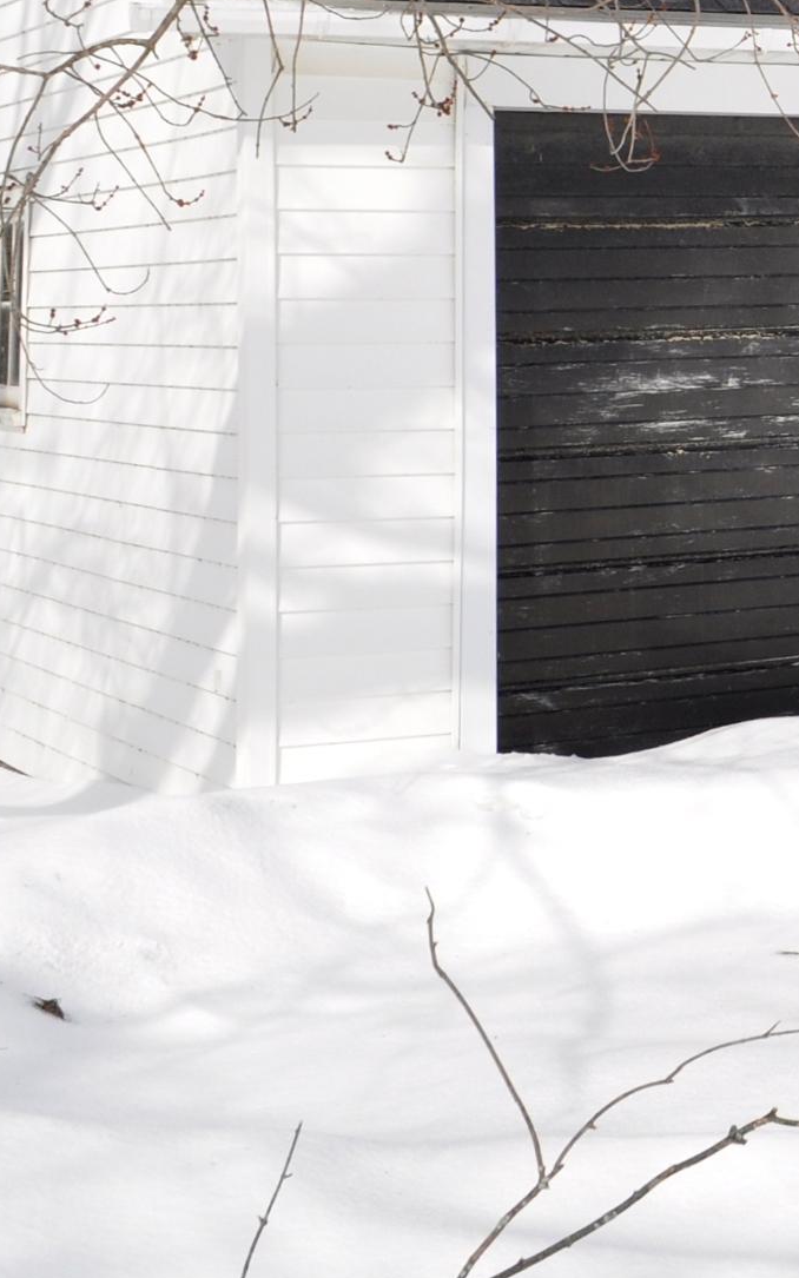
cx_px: 1359
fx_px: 2648
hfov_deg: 15.2
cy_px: 204
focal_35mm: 76
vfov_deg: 26.5
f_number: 10
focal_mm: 18
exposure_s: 1/400
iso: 200
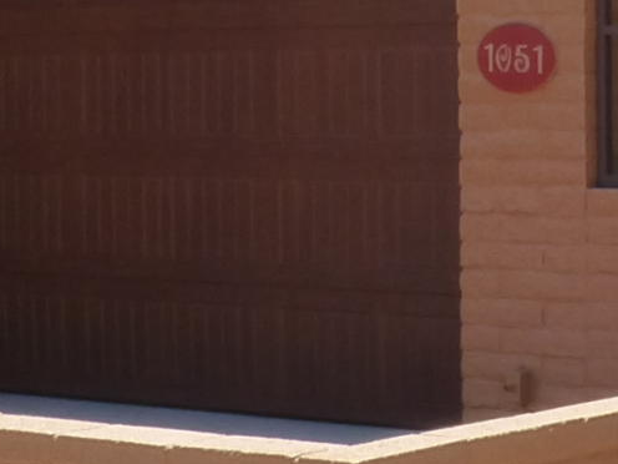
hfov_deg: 14.4
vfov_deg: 12.2
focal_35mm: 121
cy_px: 136
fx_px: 2160
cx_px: 1091
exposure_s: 1/640
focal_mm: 3.58
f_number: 5
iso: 200
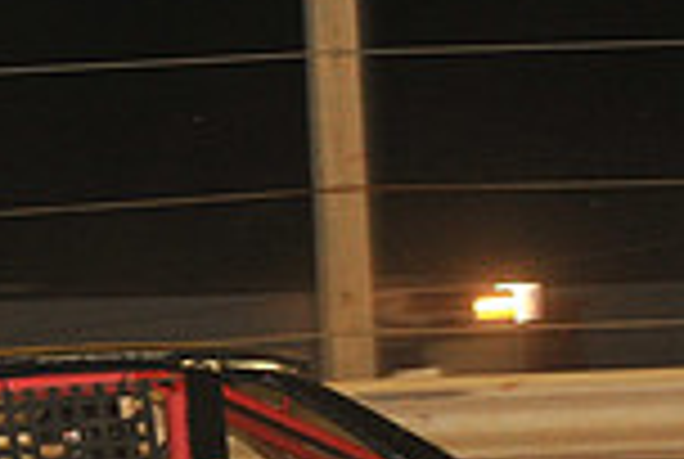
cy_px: 551
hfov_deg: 5.8
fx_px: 6663
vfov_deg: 3.9
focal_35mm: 350
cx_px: -158
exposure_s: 1/320
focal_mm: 92
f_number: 6.3
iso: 1000
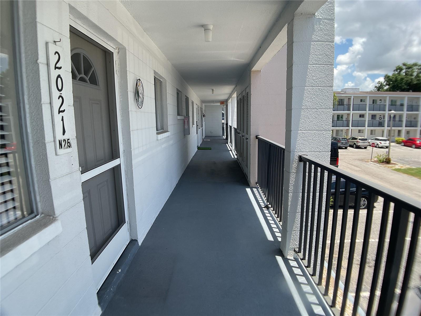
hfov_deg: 61.7
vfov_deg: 48.2
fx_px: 353
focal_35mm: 29
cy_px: 158
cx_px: 210
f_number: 1.8
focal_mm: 3
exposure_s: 1/997
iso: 16
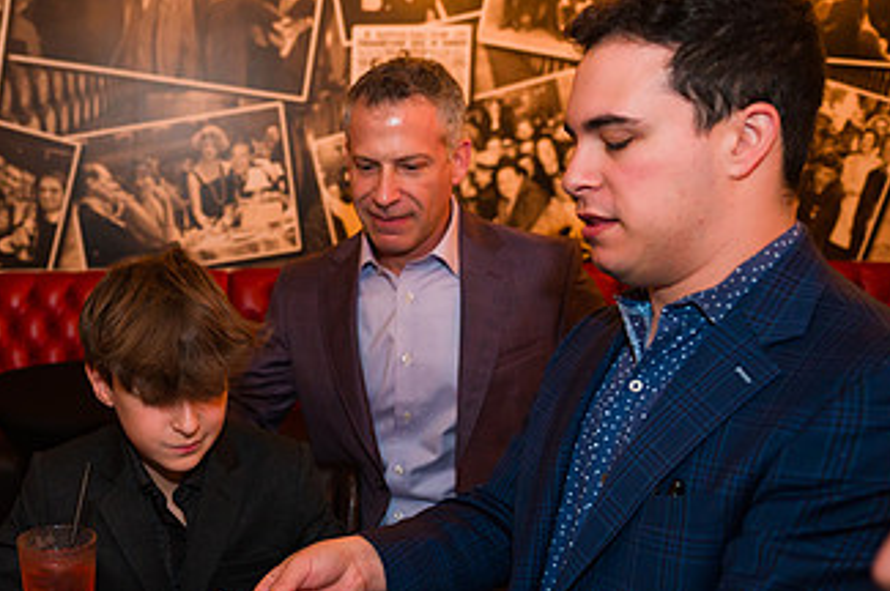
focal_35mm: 43
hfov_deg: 43.2
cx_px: 171
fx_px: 1062
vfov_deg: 30.9
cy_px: 393
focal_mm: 24
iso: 1250
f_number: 3.2
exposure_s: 1/200
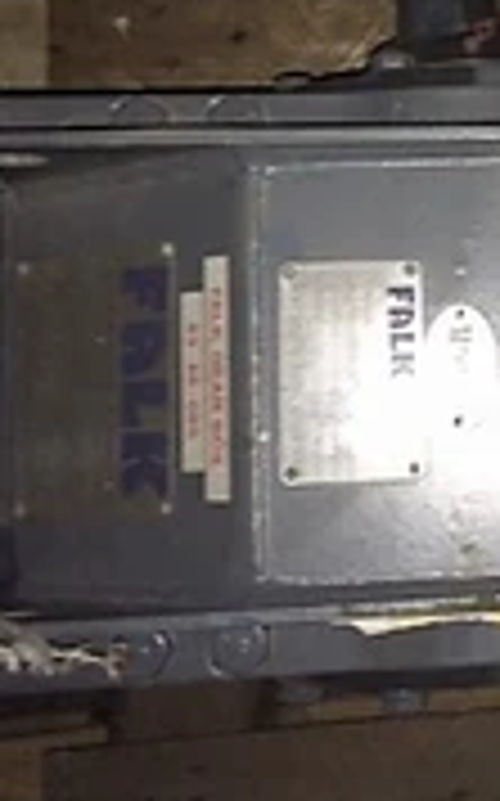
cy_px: 230
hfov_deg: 17.7
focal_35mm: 69
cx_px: 649
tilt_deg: -80.5
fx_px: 1507
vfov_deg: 29.5
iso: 40
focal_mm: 4.15
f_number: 2.2
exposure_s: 1/16
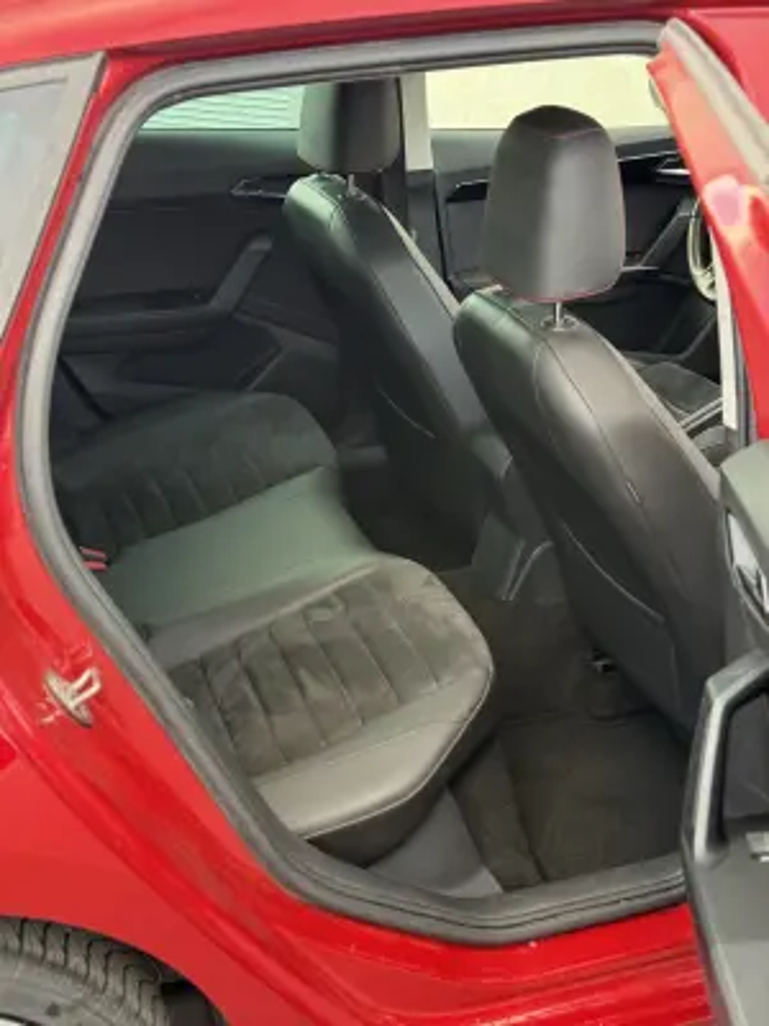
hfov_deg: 30.3
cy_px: 513
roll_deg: -0.4
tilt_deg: -25.0
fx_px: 1422
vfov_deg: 39.7
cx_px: 384
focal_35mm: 48
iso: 200
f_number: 1.78
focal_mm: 6.76
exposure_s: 1/60
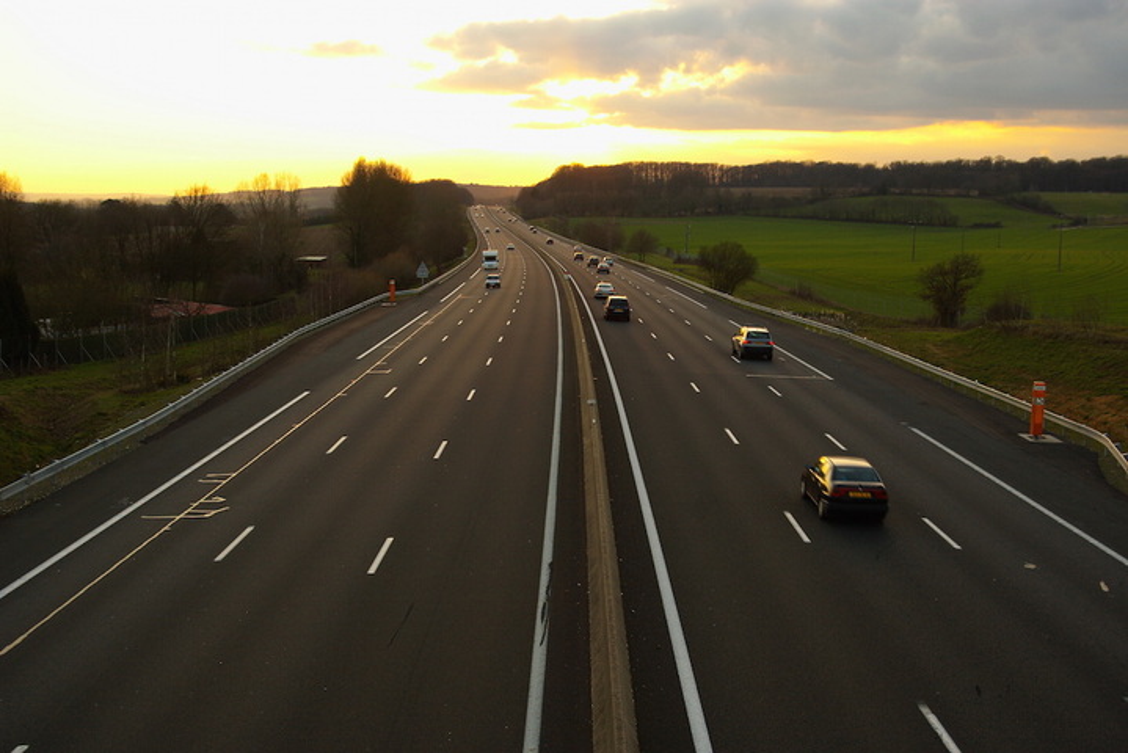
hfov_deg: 46.4
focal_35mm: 42
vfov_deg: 31.9
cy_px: 376
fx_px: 1316
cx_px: 564
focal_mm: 28
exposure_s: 1/125
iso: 200
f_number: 5.6
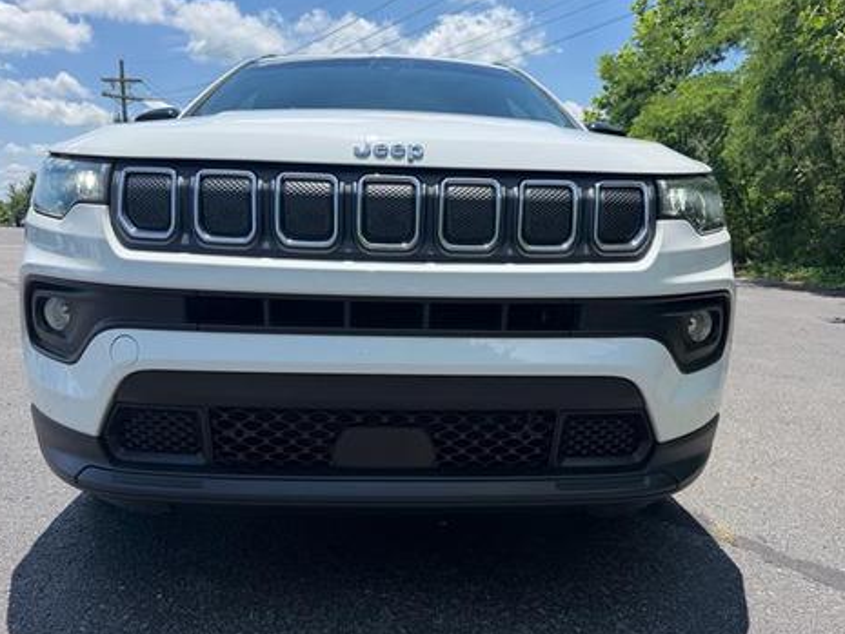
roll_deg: +0.2
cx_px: 407
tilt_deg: -10.1
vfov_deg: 53.1
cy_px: 325
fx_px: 635
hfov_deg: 67.3
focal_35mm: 26
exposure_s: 1/3759
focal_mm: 6.76
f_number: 1.78
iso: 100
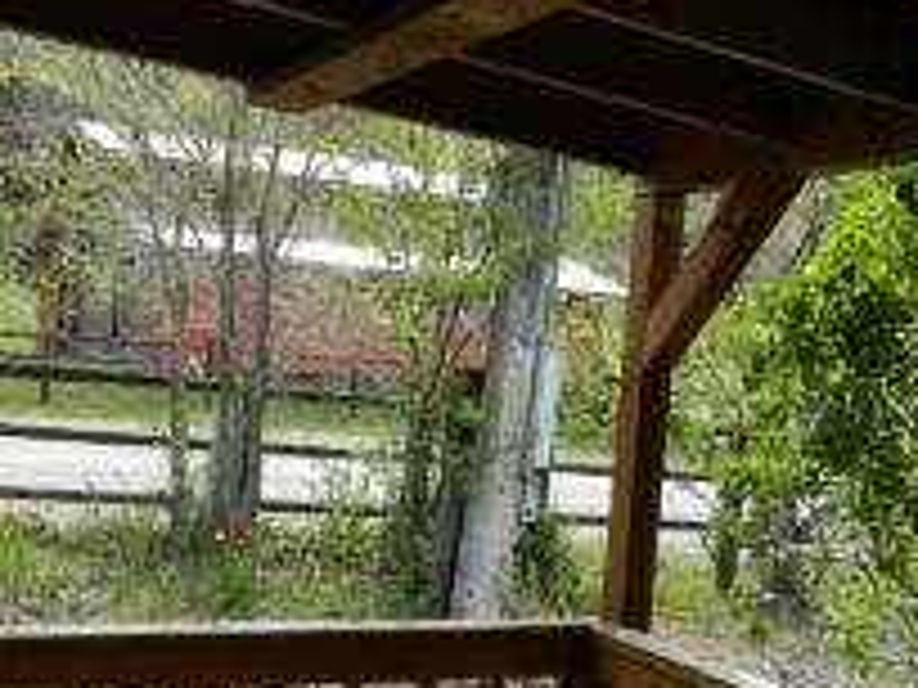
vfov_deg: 29.5
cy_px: 450
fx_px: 1299
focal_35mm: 49
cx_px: 360
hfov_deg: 38.7
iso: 80
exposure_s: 1/200
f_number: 3.1
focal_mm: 4.5
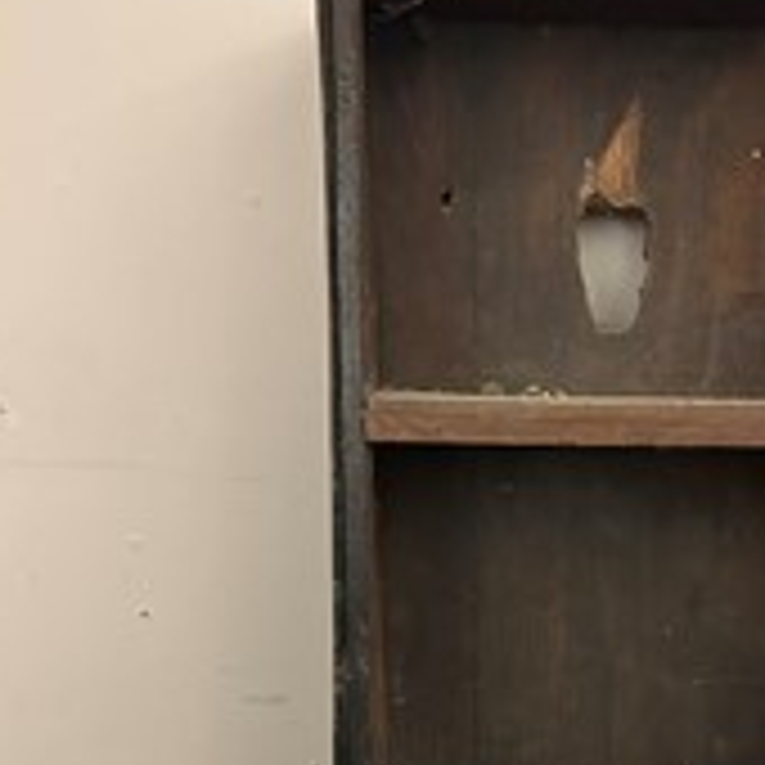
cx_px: 648
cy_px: 688
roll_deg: -3.6
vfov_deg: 30.3
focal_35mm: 54
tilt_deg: -24.0
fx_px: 1350
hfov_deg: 30.6
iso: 500
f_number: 1.5
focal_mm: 5.7
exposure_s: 1/33
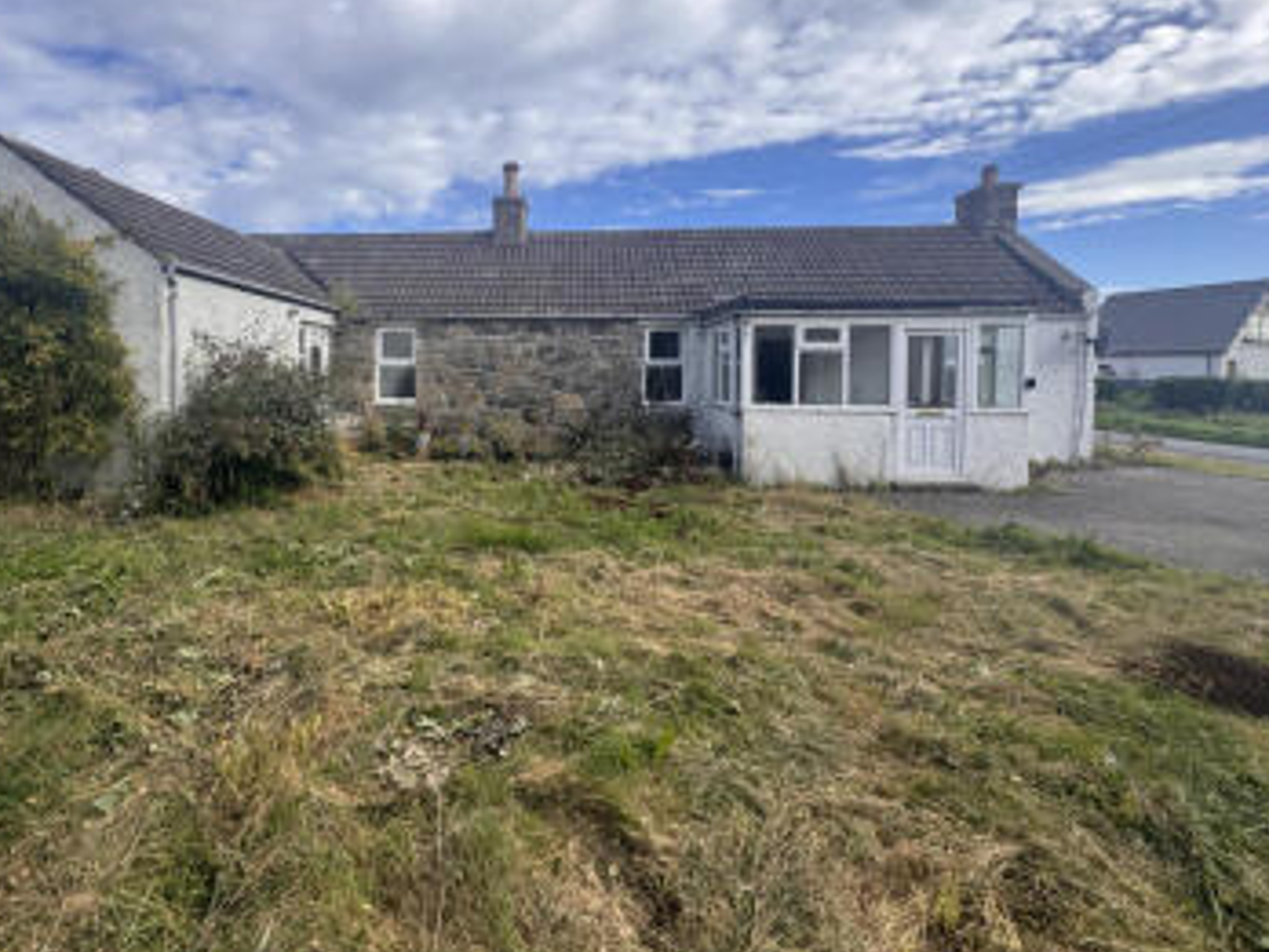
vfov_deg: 74.0
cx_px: 516
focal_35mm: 17
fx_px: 623
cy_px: 388
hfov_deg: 90.0
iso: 40
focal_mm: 2.22
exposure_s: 1/831
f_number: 2.2
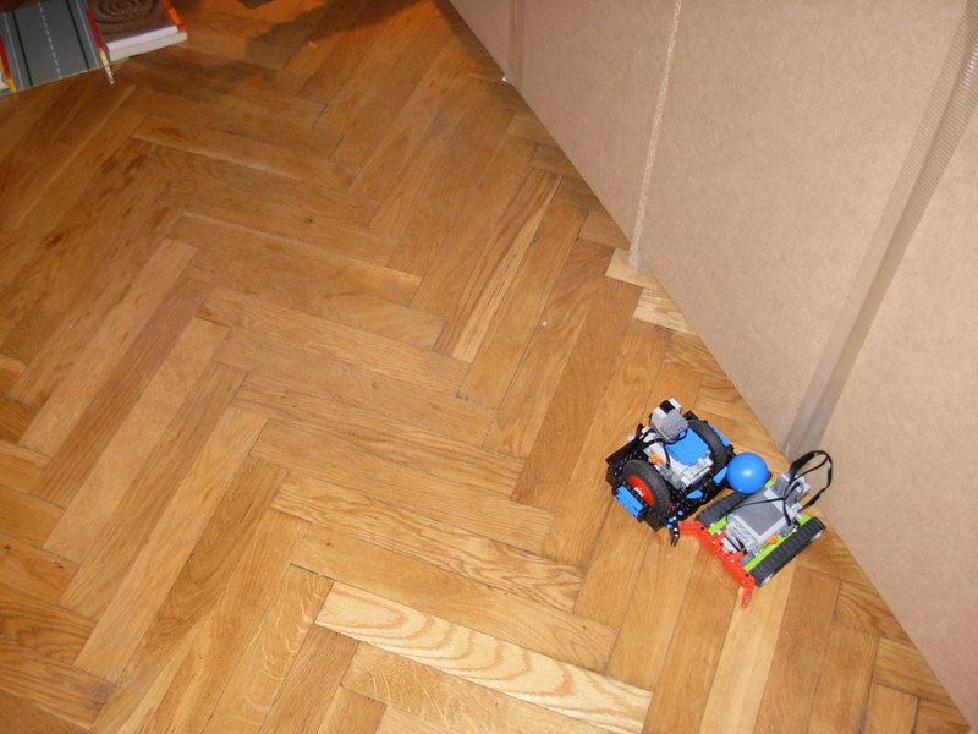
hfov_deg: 49.0
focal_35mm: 38
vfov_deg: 37.7
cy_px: 367
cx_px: 489
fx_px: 1074
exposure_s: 1/30.2
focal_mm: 6.3
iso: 105
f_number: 2.9
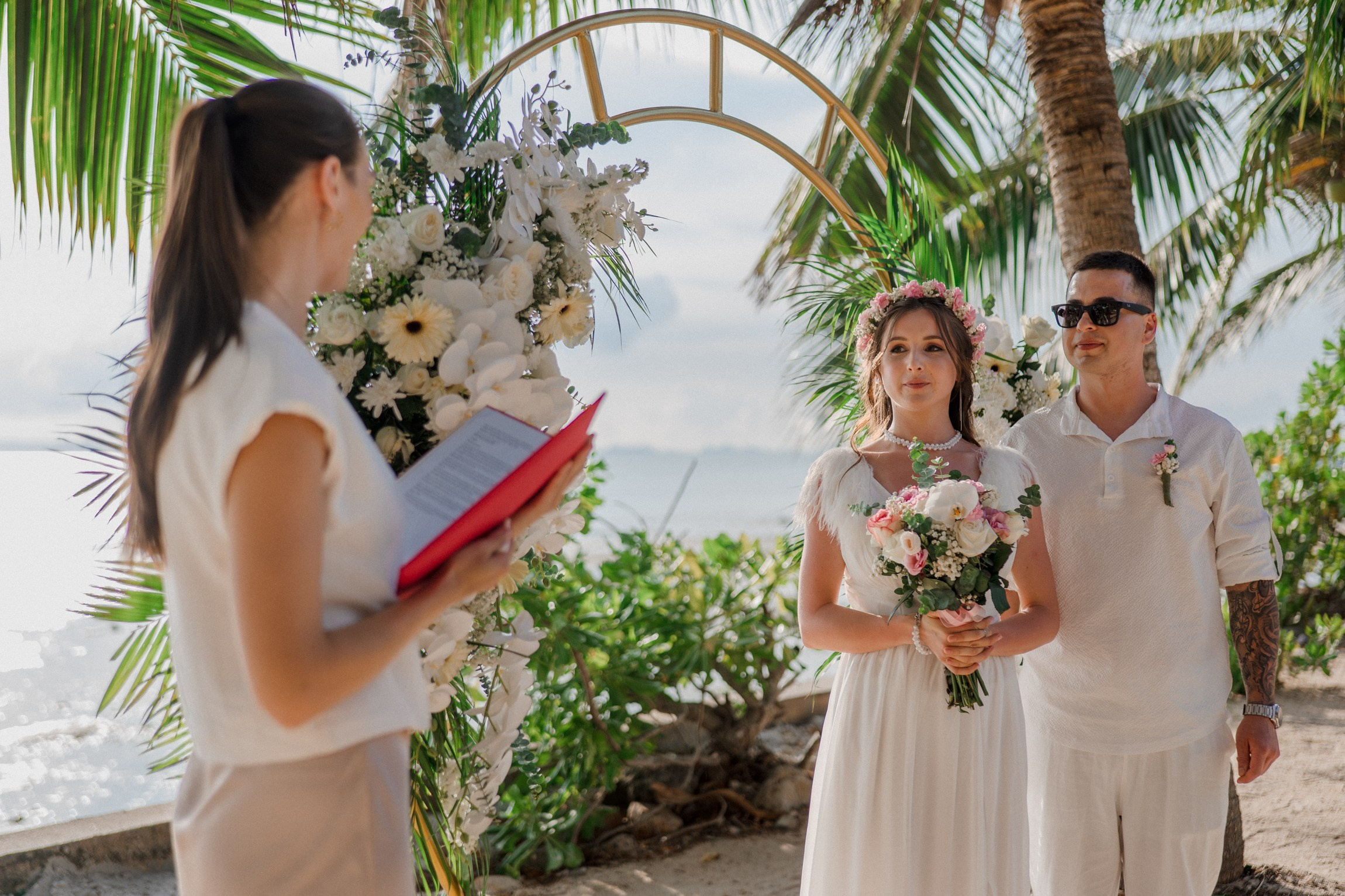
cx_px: 672
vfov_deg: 26.6
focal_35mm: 51
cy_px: 448
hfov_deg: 39.1
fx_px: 1896
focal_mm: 50
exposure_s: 1/3200
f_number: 2.2
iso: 500
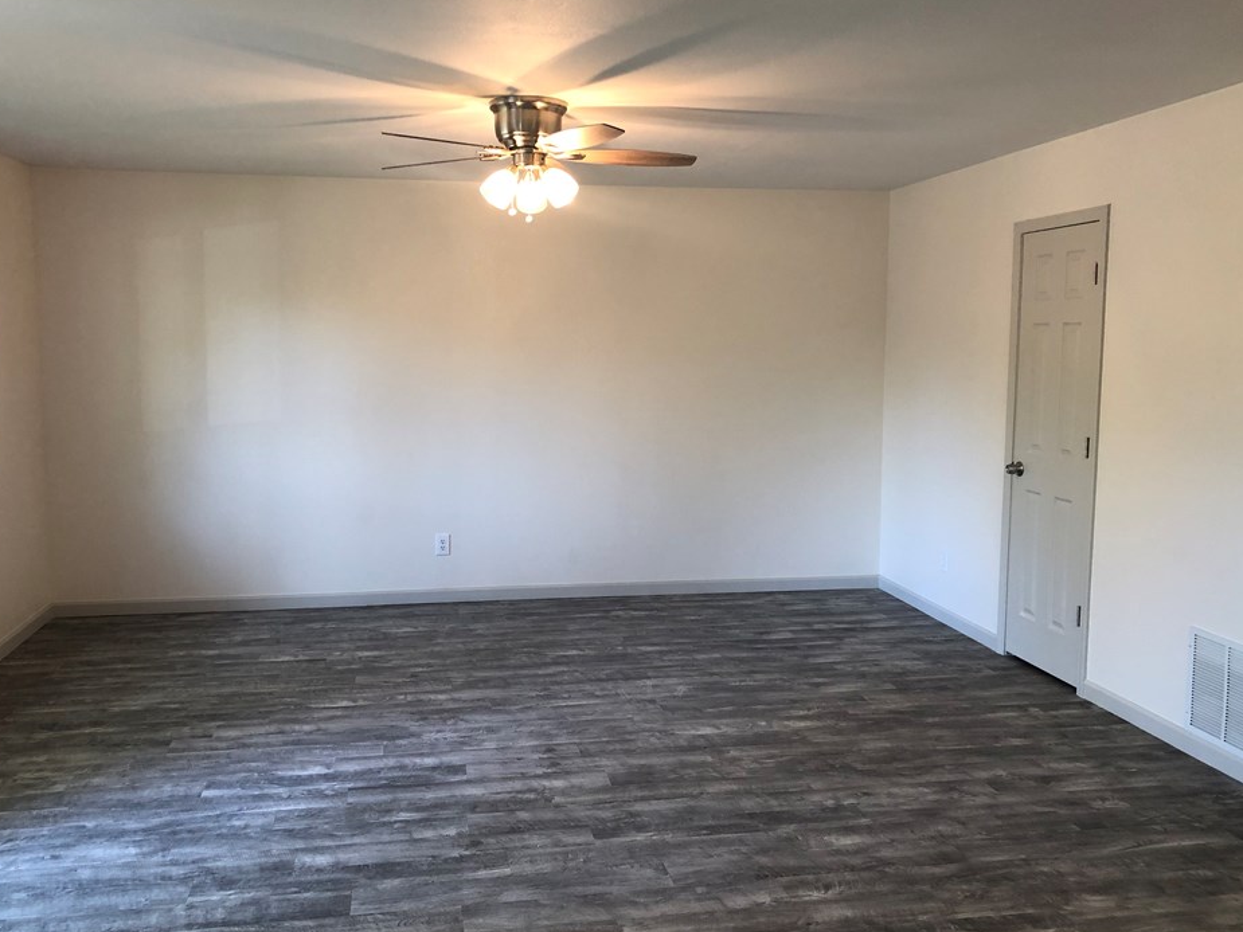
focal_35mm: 31
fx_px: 1113
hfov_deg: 58.3
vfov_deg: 45.5
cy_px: 463
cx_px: 603
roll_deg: -0.4
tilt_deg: -6.7
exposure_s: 1/30
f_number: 1.8
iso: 32
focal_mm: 3.99
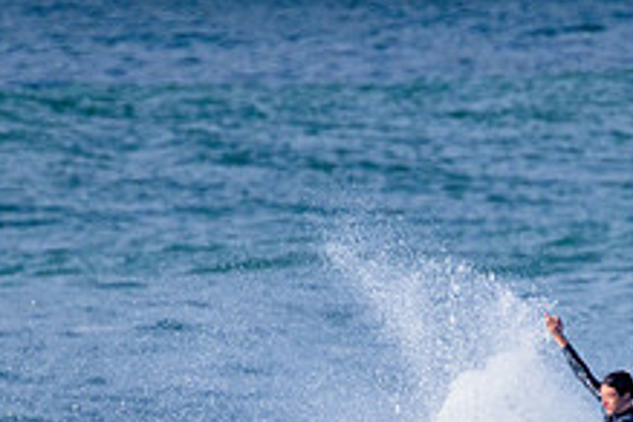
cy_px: 536
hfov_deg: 1.0
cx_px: 584
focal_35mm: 2123
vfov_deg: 0.6
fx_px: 37326
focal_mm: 800
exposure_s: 1/2000
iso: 1250
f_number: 11
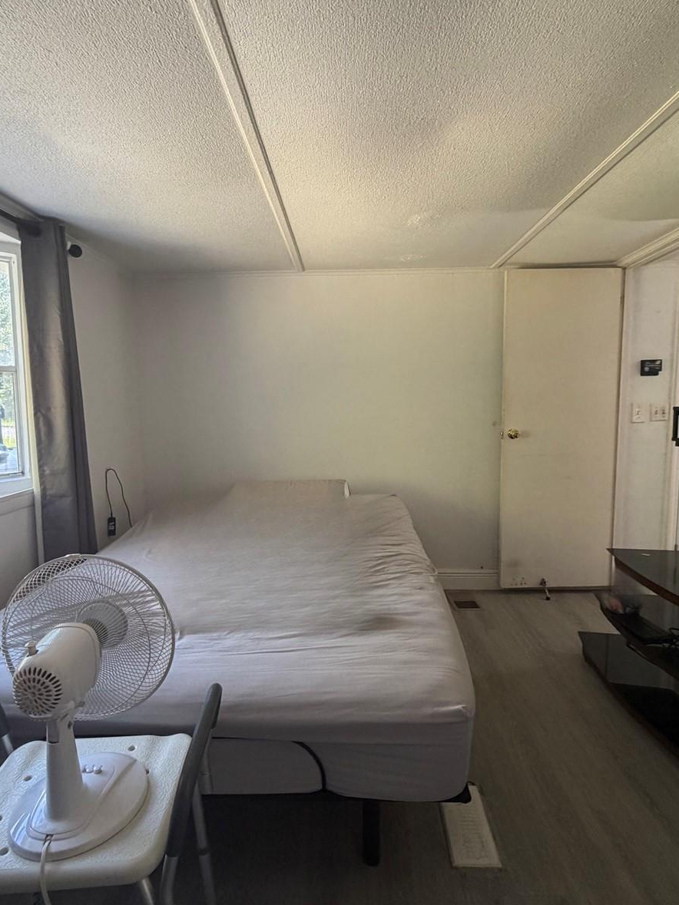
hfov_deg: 68.7
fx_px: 497
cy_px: 445
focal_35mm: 19
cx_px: 328
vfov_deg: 84.7
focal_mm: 2.22
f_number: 2.2
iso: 320
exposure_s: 1/94
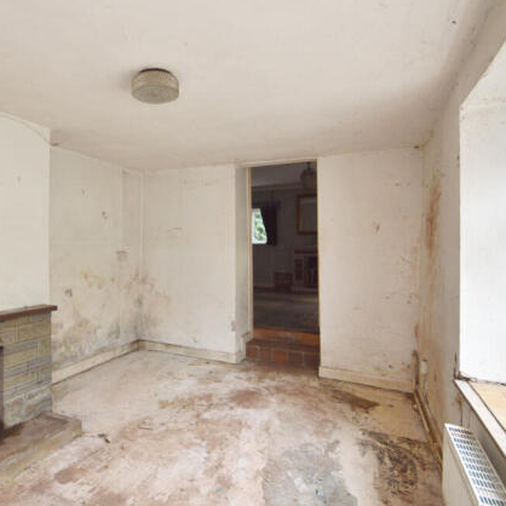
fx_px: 331
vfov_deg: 74.8
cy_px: 248
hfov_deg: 71.4
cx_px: 149
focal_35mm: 20
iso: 200
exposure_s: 1/100
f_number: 5.6
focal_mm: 10
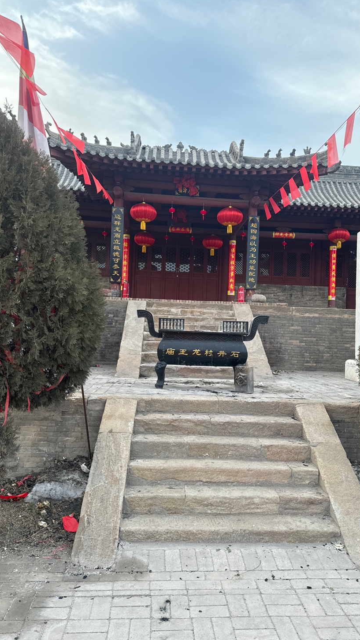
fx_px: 458
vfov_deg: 69.9
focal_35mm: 27
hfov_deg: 42.8
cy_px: 322
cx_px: 198
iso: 64
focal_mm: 6.86
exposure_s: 1/243
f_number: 1.78
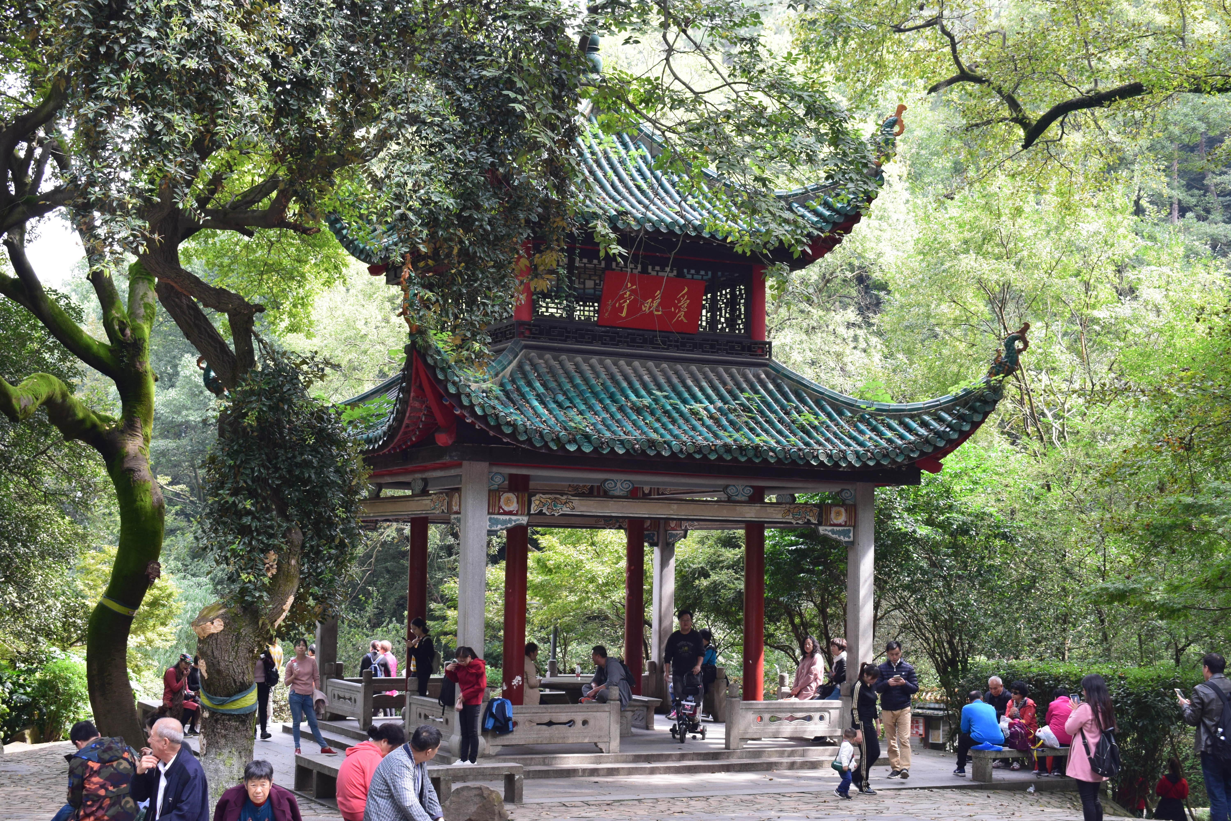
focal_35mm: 52
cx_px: 616
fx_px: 1795
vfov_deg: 25.8
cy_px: 410
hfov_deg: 37.9
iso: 400
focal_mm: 35
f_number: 8
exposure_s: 1/80
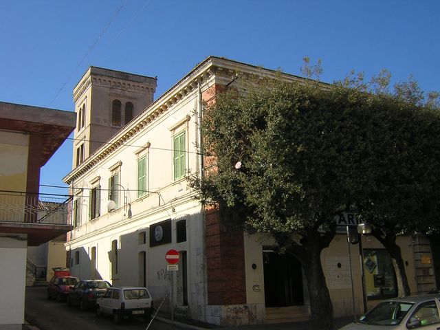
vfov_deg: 39.7
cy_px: 165
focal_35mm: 36
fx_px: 458
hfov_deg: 51.4
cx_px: 220
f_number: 5.2
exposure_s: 1/329
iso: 100
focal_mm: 4.7
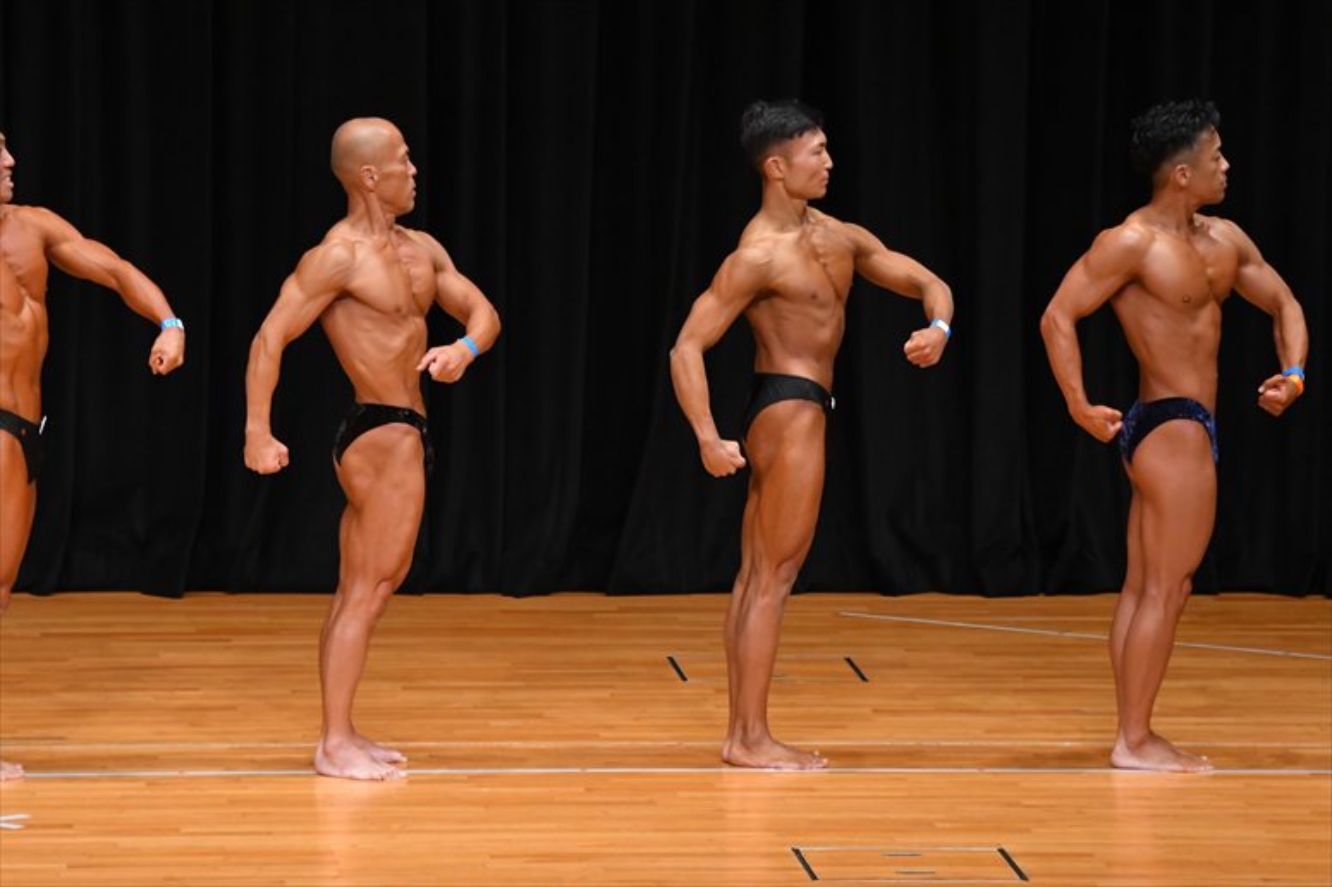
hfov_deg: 8.1
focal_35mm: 255
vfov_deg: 5.4
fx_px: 9431
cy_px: 444
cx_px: 666
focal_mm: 170
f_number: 5.6
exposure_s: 1/400
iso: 3200
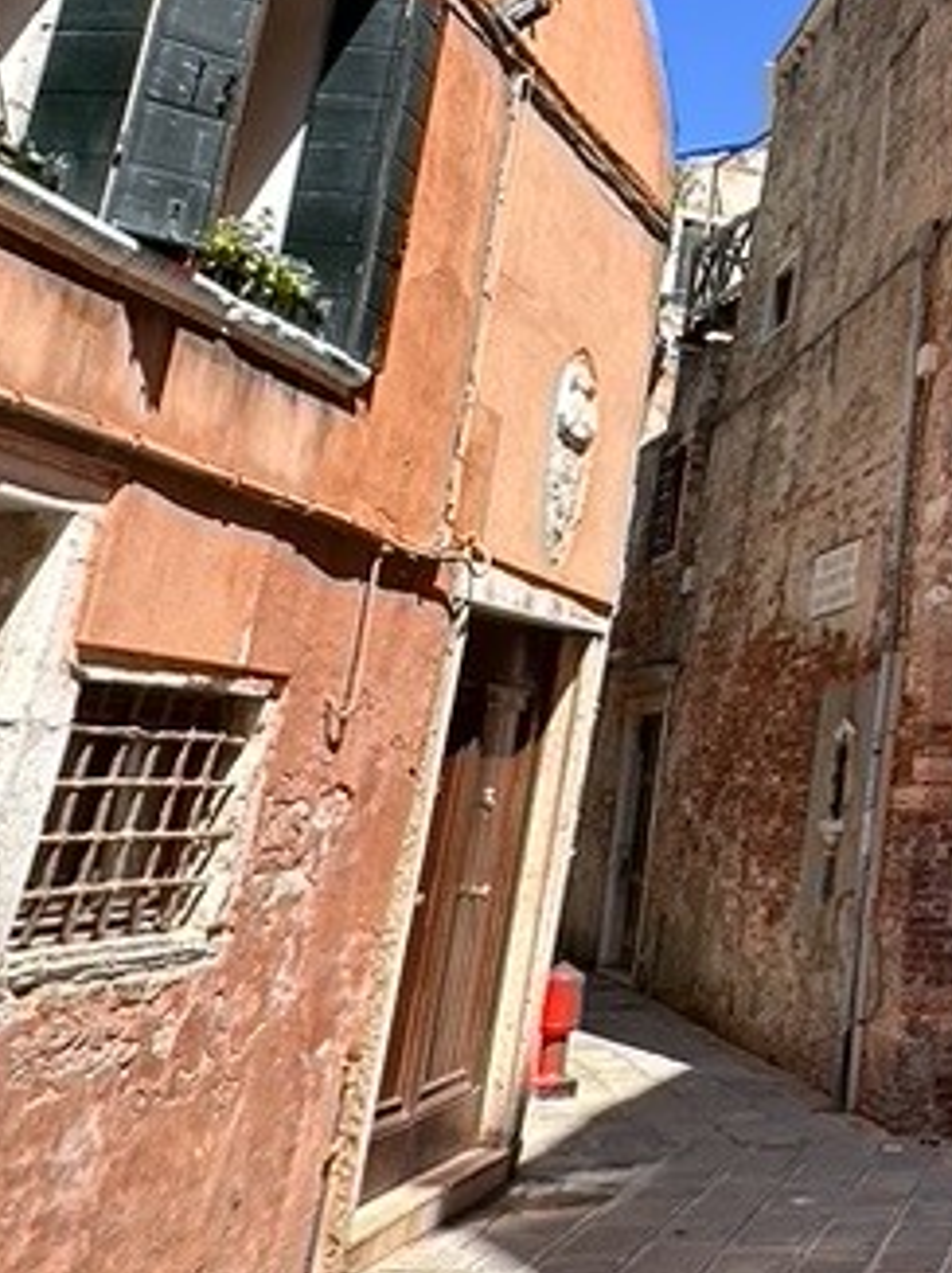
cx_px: 1198
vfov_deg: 41.4
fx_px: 1616
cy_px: 285
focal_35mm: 44
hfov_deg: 27.9
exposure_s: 1/910
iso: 50
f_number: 2.2
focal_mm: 2.22
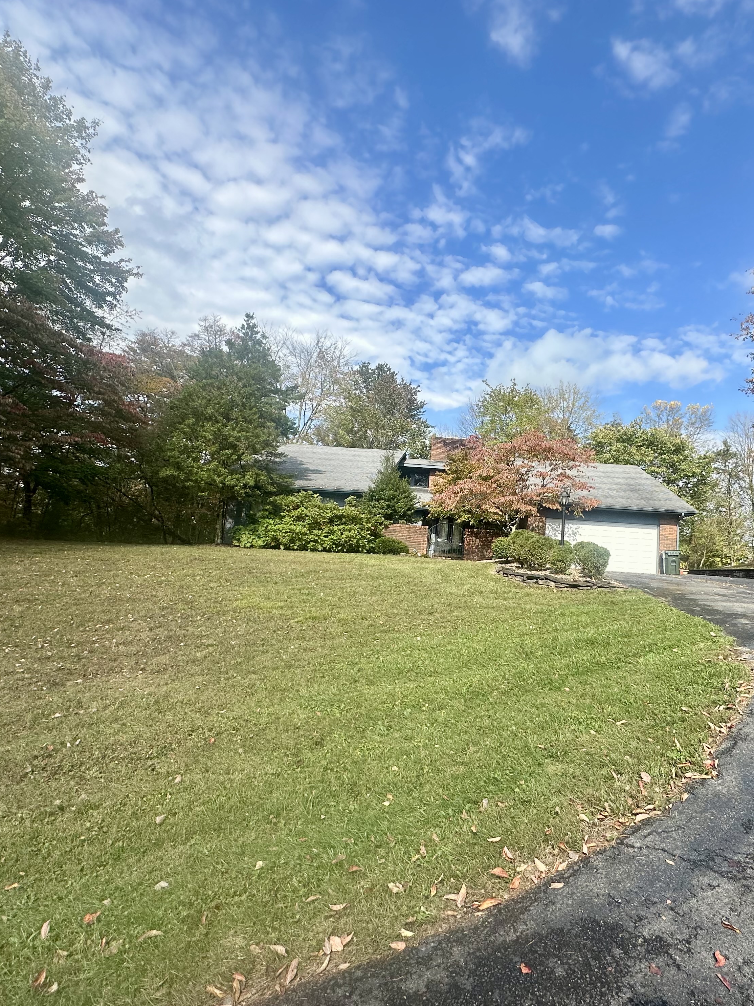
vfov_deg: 84.7
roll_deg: -3.6
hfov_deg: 67.8
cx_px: 461
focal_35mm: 19
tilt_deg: +6.8
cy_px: 510
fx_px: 552
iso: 50
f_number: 2.2
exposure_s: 1/1642
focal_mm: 2.22
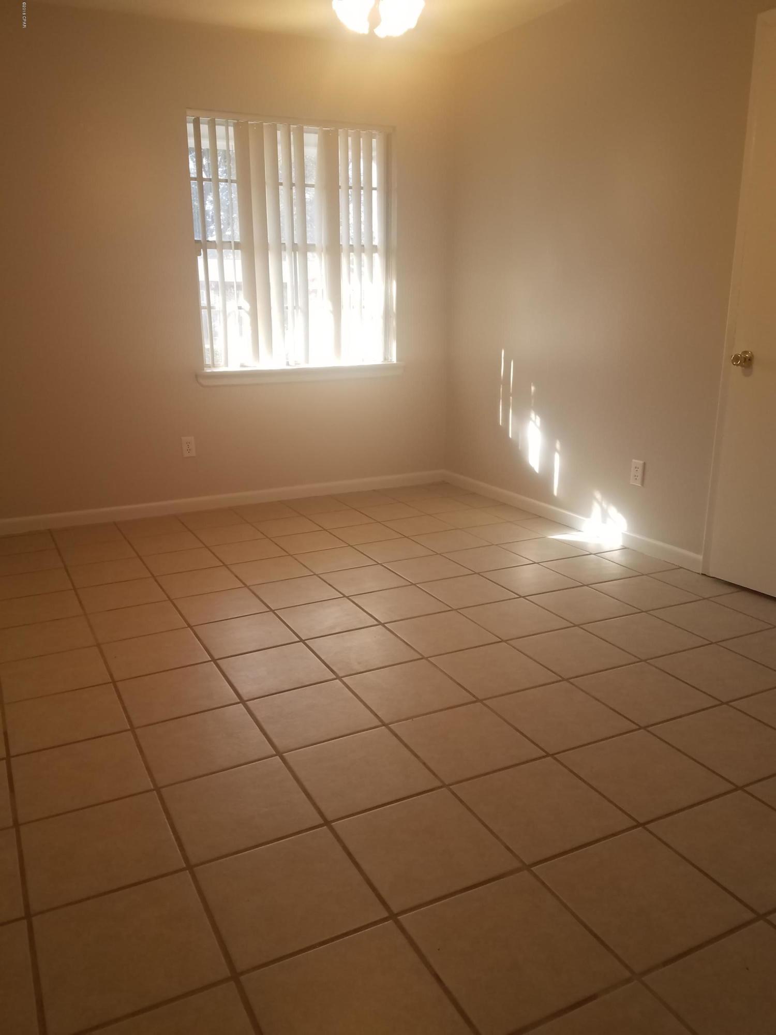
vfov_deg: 67.3
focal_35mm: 26
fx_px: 777
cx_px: 388
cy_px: 518
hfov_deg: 53.1
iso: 50
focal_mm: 4.2
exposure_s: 1/60
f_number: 1.7
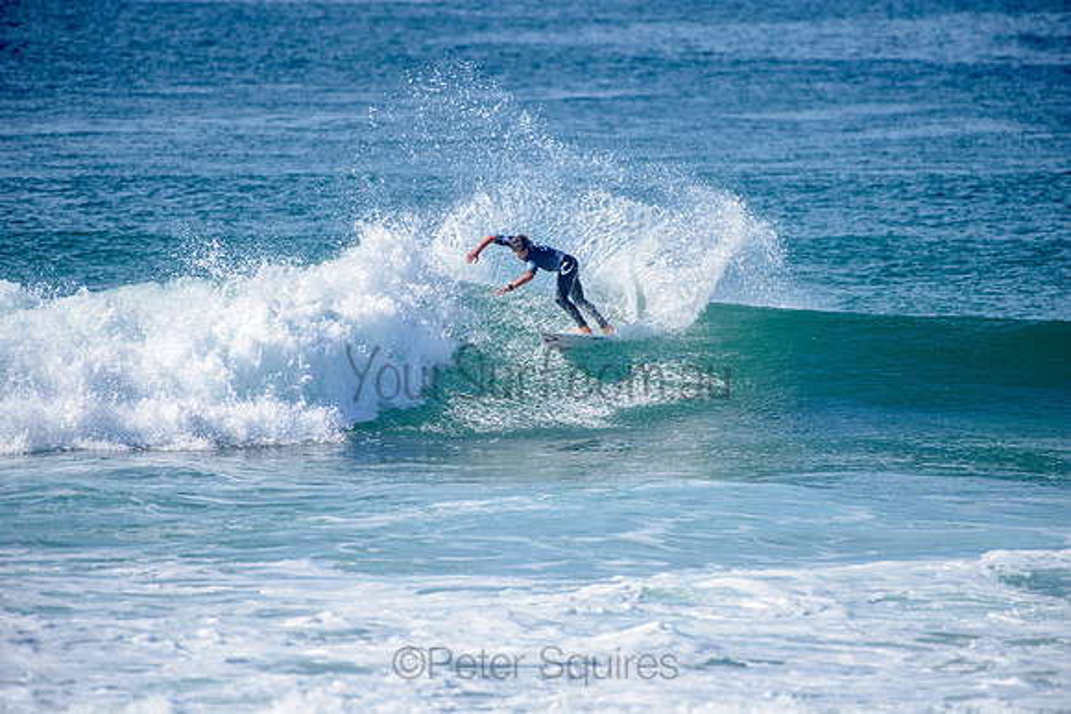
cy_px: 357
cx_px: 536
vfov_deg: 2.8
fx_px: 14878
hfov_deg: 4.1
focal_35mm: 500
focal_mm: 500
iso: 160
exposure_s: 1/2000
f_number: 5.6
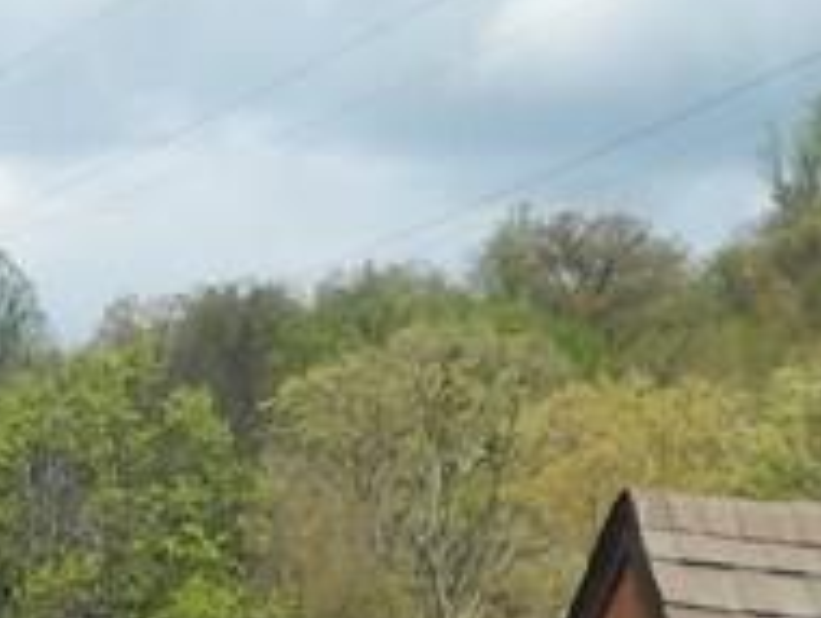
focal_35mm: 242
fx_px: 5747
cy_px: 1193
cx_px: -488
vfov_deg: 6.0
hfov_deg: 8.0
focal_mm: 8.1
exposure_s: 1/800
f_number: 4.3
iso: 125
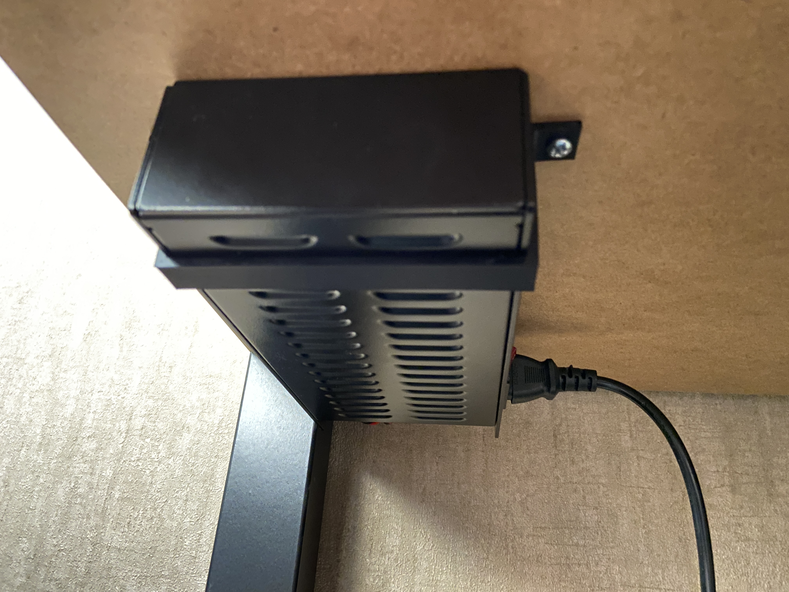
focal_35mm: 26
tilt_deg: +25.4
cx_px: 394
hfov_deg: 67.3
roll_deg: -5.6
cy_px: 296
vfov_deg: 53.1
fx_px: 593
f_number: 1.8
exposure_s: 1/8
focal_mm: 4.25
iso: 1000
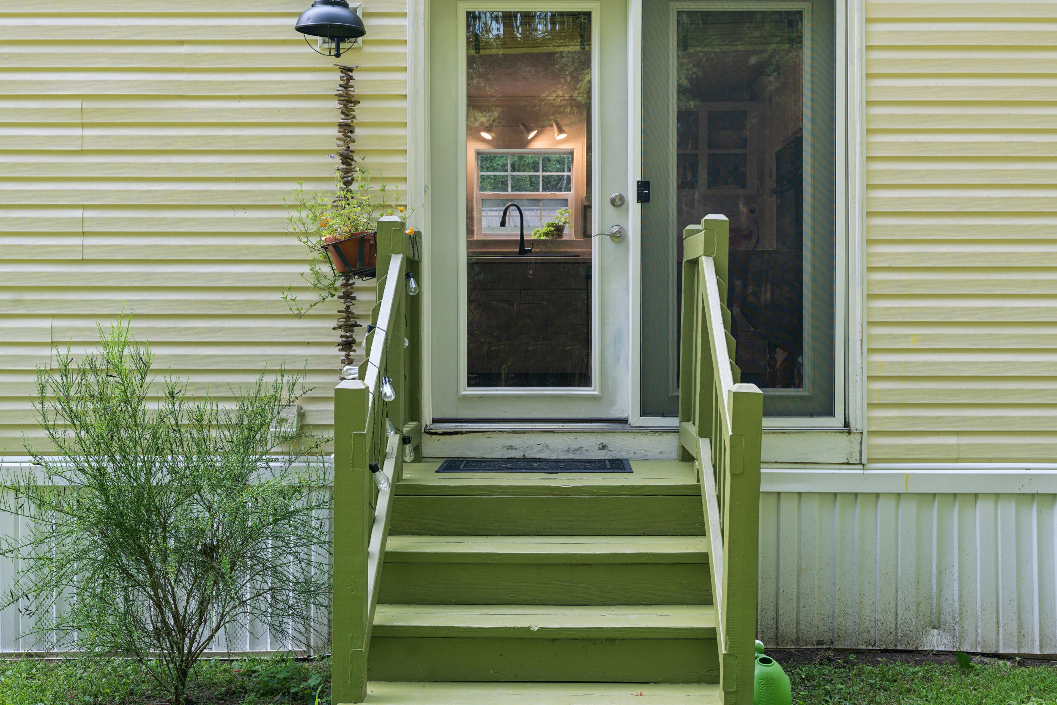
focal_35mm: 42
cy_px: 335
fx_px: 1233
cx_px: 531
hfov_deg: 46.4
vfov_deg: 31.9
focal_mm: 35
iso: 320
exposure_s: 1/50
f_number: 7.1
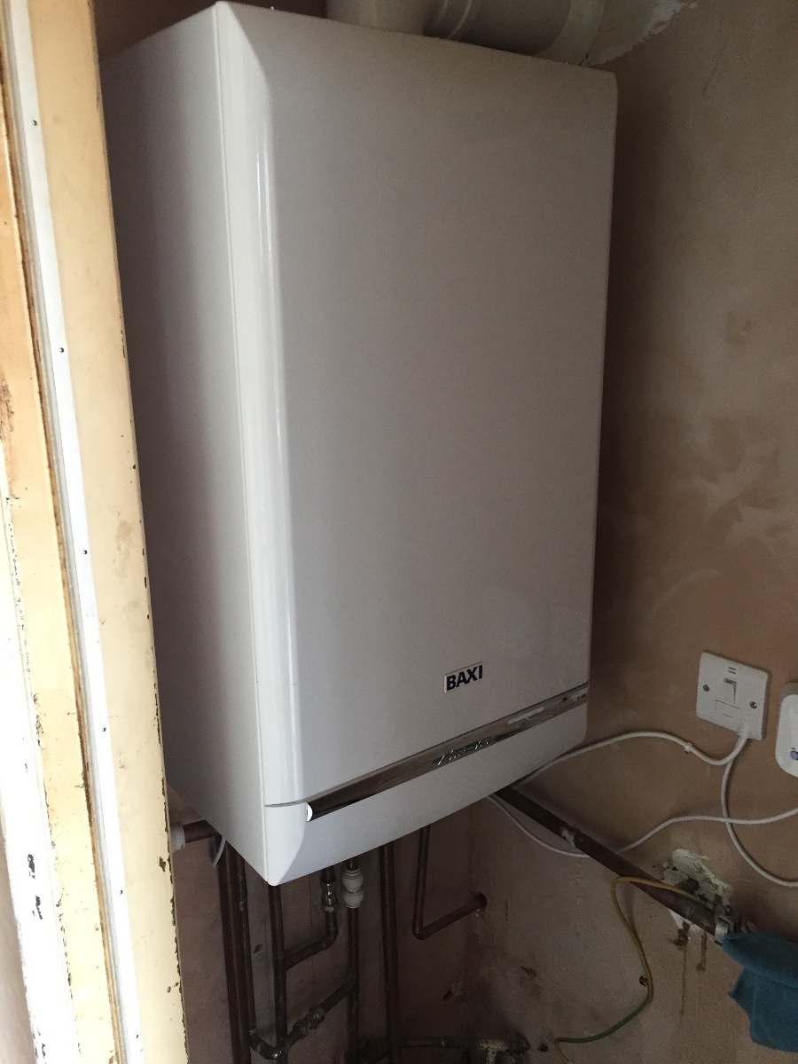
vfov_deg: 61.7
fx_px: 891
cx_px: 399
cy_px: 532
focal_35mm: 29
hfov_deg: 48.2
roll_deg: +0.9
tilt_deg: -15.4
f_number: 2.2
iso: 160
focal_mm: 4.15
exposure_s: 1/33
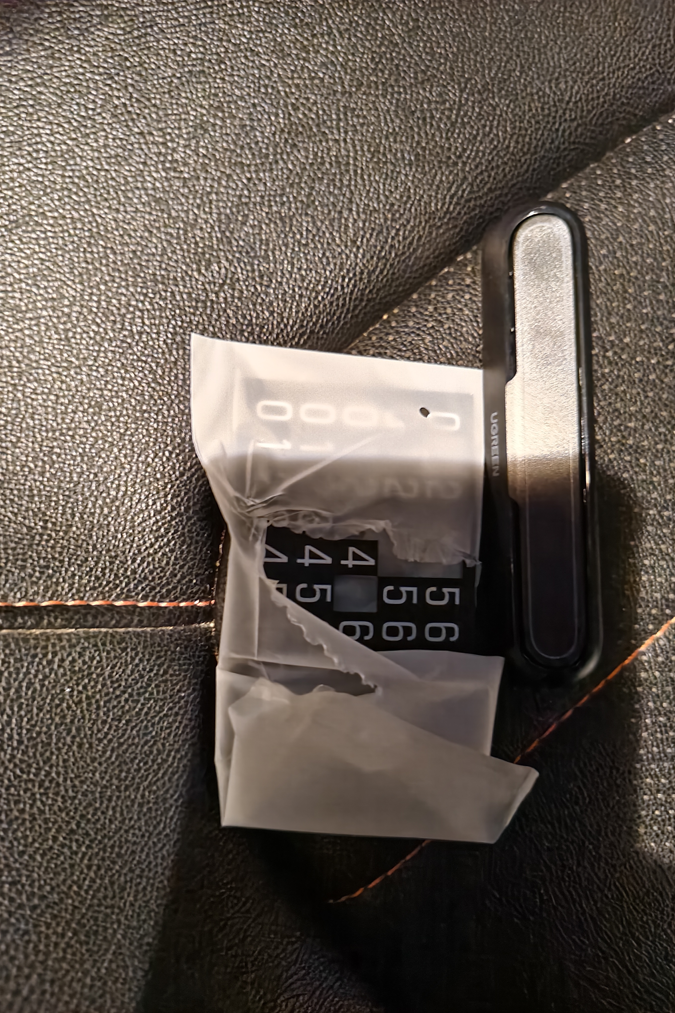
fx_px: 675
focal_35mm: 24
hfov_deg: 53.1
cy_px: 506
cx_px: 332
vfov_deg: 73.7
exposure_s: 1/7.19
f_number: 1.88
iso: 9483
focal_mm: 5.56
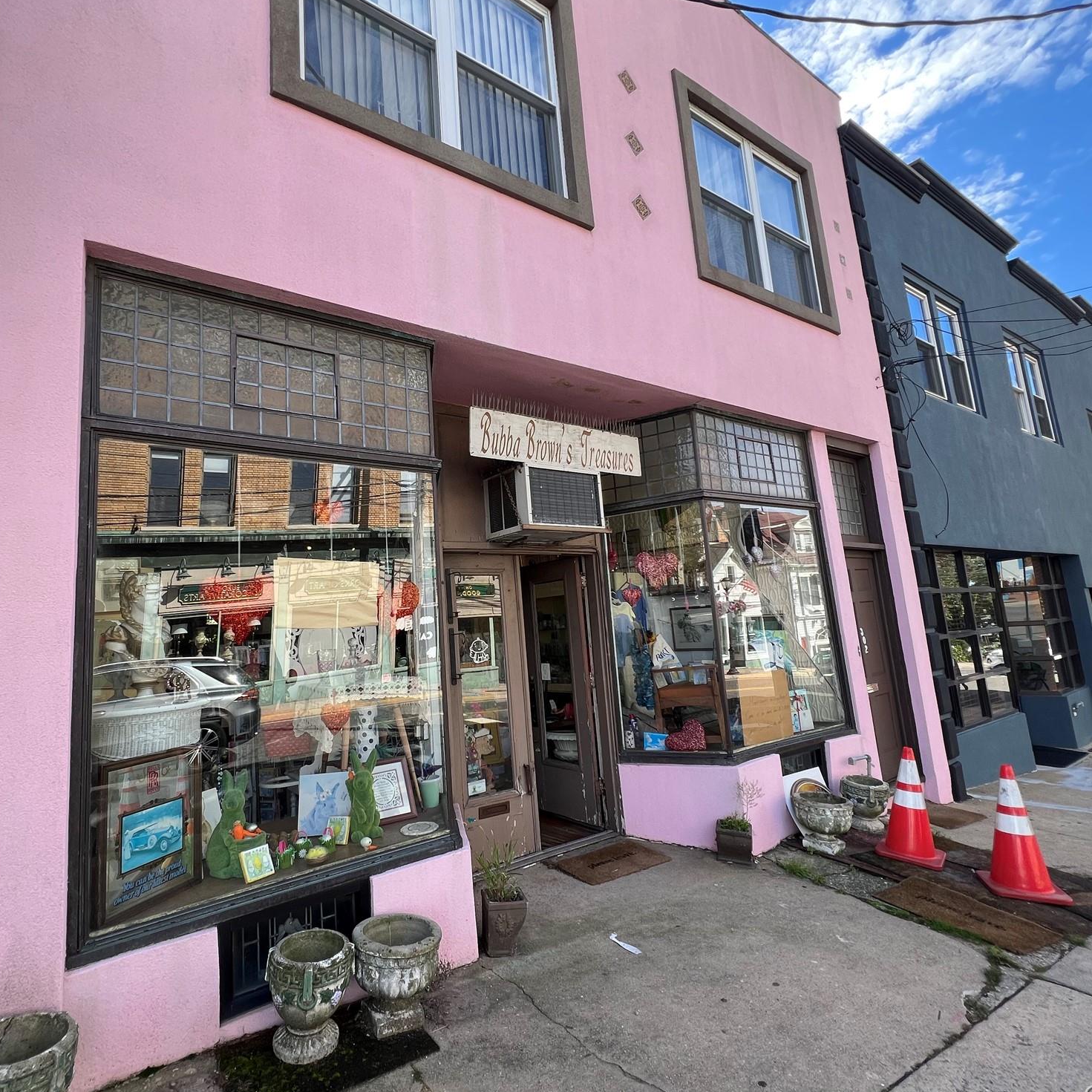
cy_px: 542
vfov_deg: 87.4
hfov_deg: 87.0
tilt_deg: +7.9
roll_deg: +3.5
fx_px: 571
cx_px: 475
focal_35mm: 16
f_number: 1.8
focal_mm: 1.57
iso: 32
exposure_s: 1/301
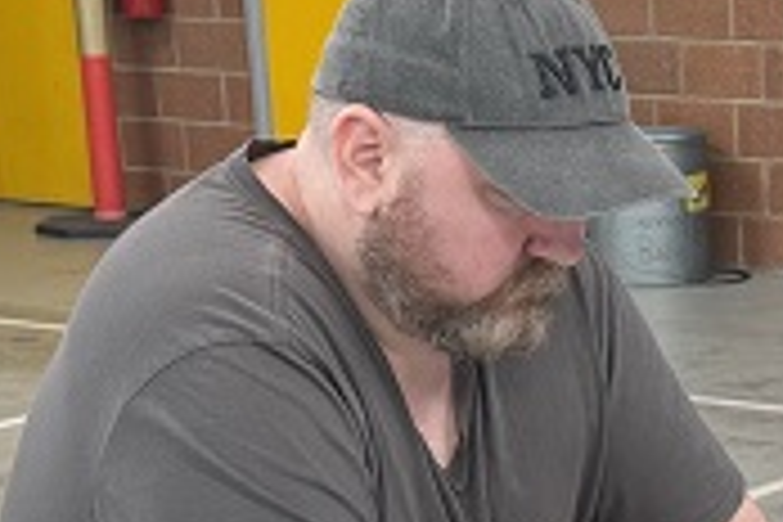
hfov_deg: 14.4
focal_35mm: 138
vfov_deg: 9.8
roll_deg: +0.5
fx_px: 3001
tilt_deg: -16.2
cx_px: 954
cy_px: 639
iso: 64
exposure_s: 1/100
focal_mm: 6.76
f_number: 1.78
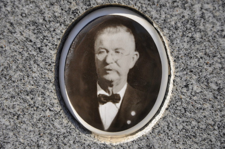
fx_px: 983
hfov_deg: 13.1
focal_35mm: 158
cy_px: 74
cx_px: 112
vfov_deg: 8.7
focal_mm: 105
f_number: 7.1
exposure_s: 1/200
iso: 200
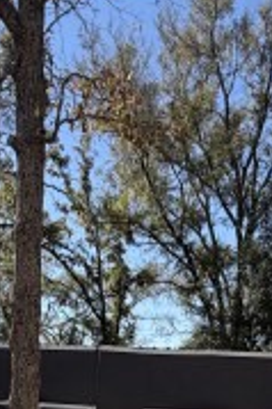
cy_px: 482
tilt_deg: -12.7
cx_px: 119
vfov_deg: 32.2
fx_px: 590
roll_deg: -3.2
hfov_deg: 25.9
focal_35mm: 52
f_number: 2.2
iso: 32
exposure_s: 1/770
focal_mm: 2.22
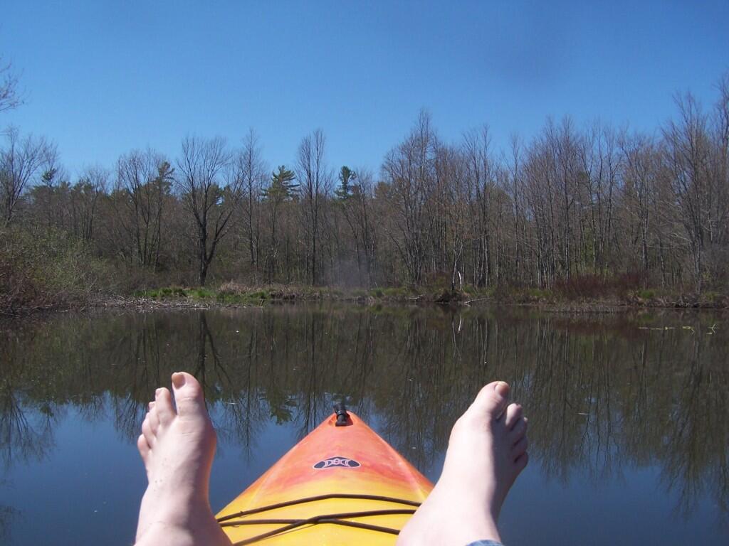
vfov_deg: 37.7
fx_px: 800
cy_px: 273
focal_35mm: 38
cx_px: 364
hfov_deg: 49.0
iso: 80
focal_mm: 6.3
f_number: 4
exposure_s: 1/1000
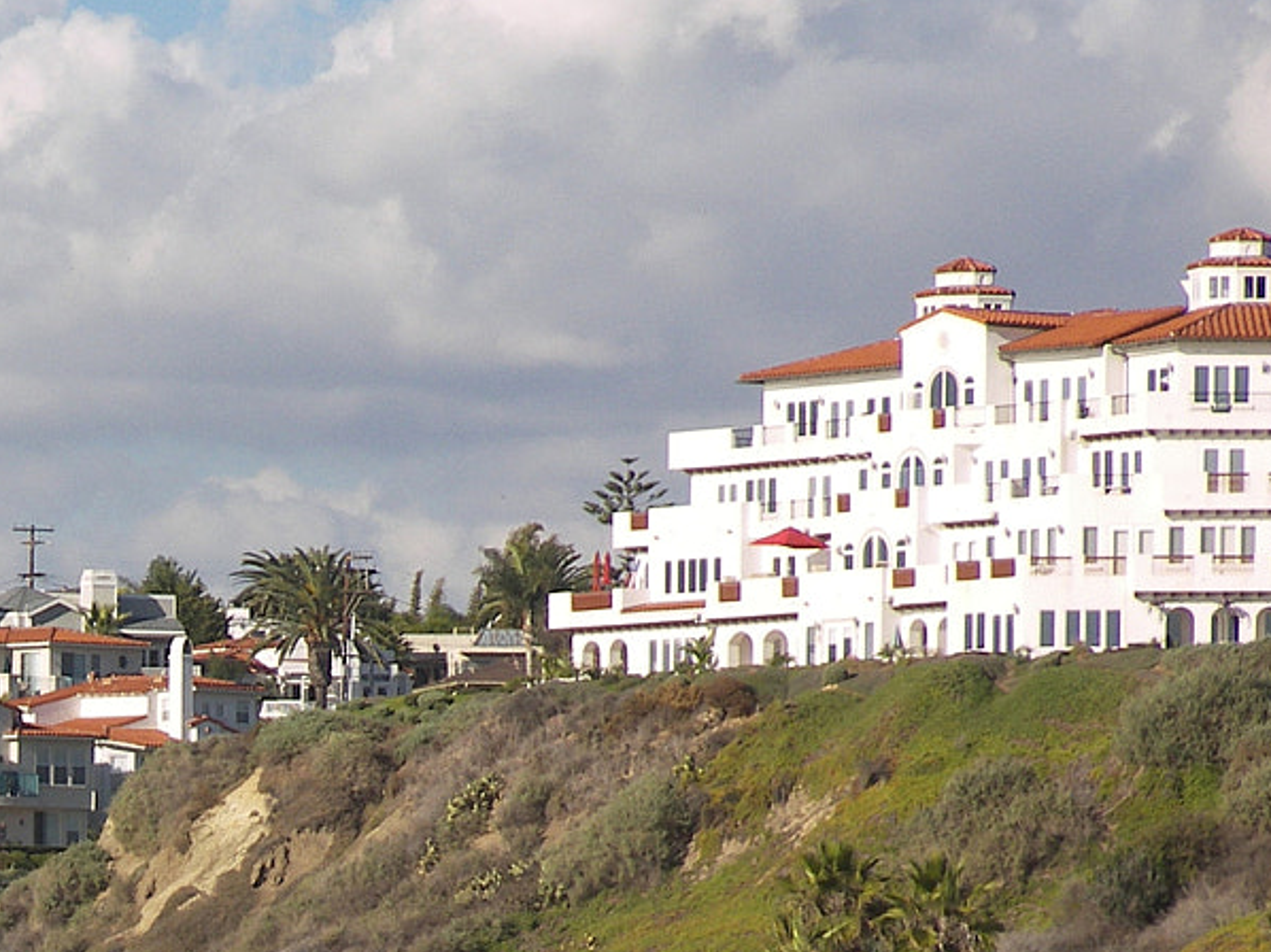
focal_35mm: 340
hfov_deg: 5.8
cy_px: 1222
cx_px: -400
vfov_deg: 4.4
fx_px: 12479
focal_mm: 26.6
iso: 50
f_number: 4
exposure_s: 1/800
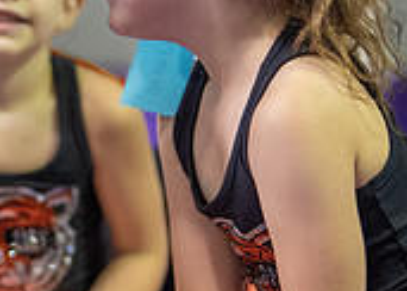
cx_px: 119
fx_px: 3721
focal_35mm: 322
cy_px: 178
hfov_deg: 6.3
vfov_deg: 4.5
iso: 500
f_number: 1.2
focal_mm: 50
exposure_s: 1/320
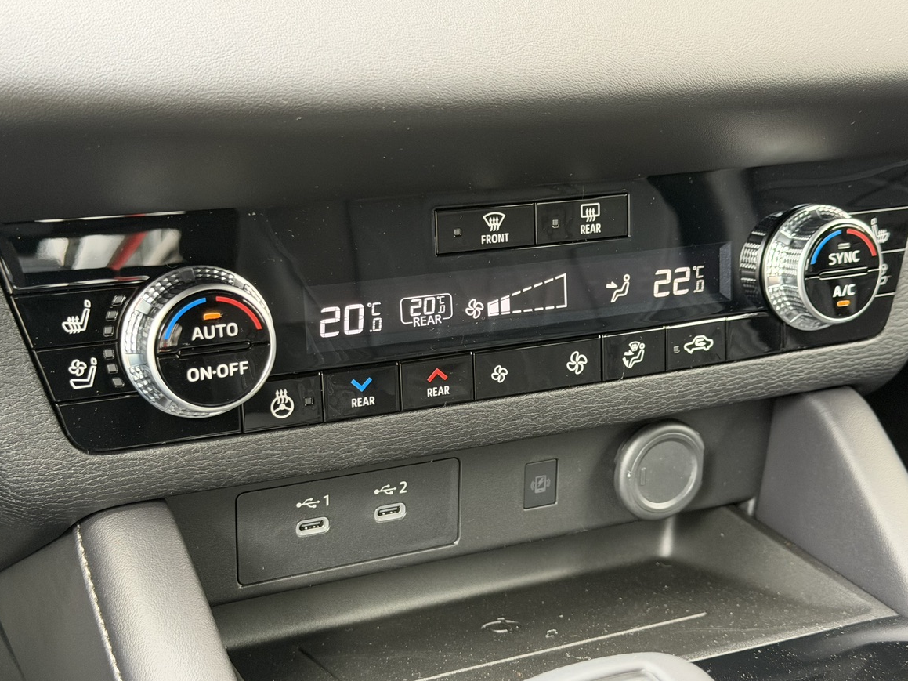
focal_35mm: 53
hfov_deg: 36.2
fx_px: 1390
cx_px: 458
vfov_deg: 27.5
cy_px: 353
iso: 250
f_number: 1.78
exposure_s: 1/55
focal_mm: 6.76
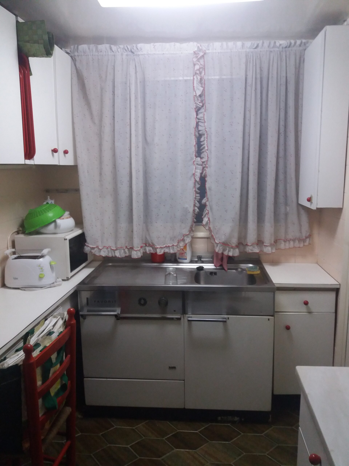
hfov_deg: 49.7
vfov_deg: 63.4
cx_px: 174
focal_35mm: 28
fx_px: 376
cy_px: 233
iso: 200
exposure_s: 1/17
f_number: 1.9
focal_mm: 3.7
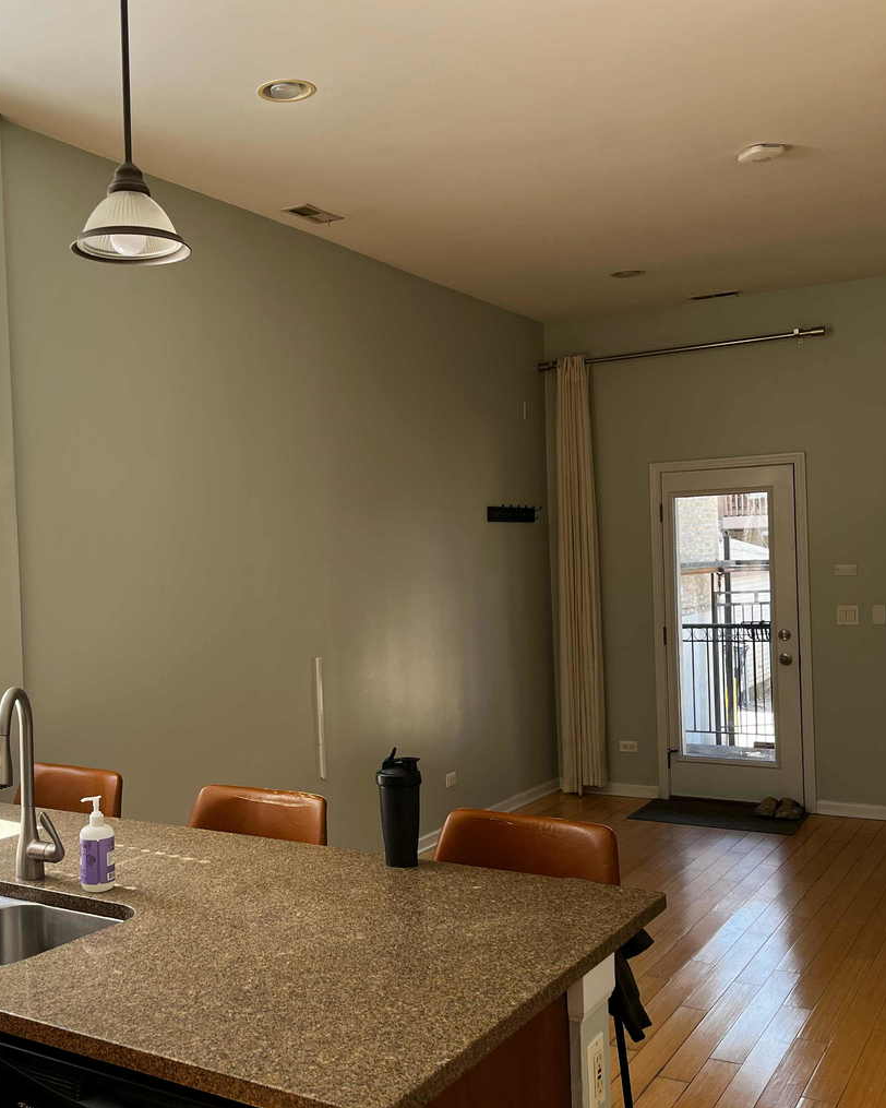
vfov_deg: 50.3
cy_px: 581
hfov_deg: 40.3
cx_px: 254
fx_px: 1180
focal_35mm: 36
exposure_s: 1/168
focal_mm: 5.1
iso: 50
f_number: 1.6
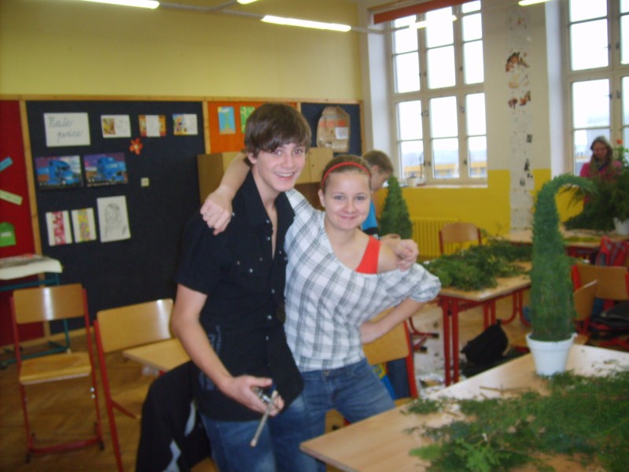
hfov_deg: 52.6
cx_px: 314
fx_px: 636
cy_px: 236
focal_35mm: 35
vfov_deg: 40.7
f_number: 2.8
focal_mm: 5.8
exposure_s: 1/45
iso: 100
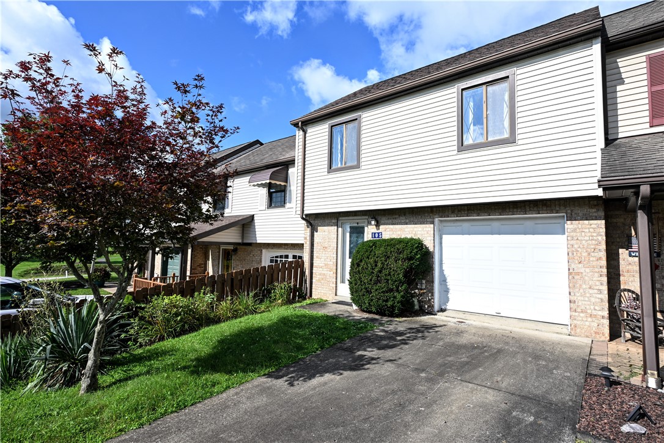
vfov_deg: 65.2
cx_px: 332
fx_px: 346
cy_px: 222
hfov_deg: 87.7
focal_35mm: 19
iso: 100
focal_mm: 12.5
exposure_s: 1/160
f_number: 9
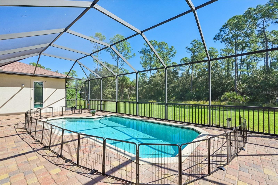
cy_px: 92
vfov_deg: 73.7
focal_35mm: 16
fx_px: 124
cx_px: 139
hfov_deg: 96.7
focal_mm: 16
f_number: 8
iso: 400
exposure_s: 1/500
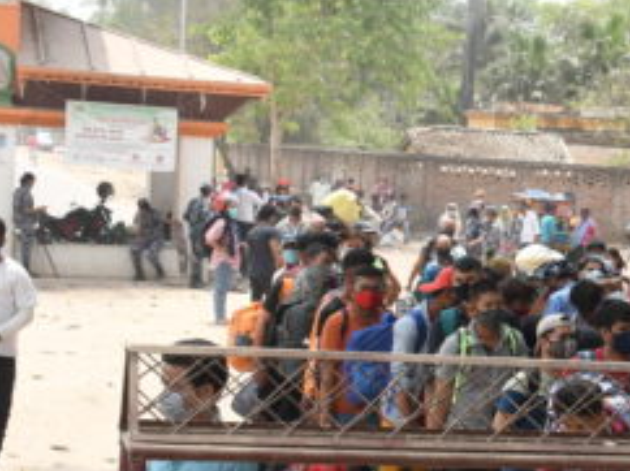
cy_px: 351
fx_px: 2000
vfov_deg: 13.4
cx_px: 820
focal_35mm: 110
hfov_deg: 16.9
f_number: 10
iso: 400
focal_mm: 24
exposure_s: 1/400
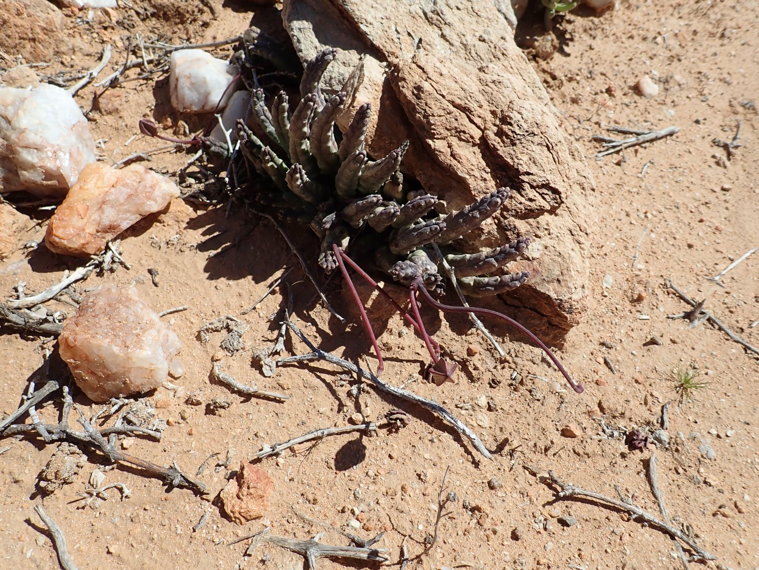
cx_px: 380
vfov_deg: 54.9
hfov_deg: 69.4
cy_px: 285
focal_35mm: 25
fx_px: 548
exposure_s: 1/200
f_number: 8
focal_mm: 4.5
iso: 100
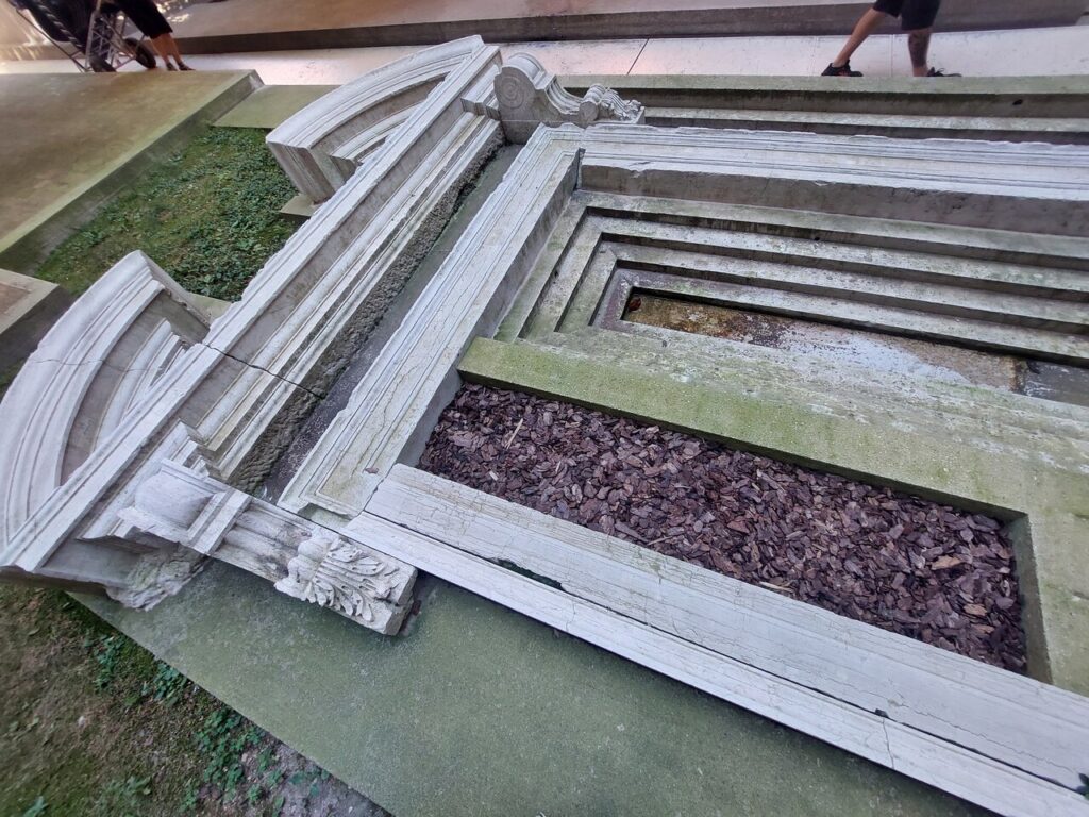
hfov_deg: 106.2
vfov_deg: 89.9
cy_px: 408
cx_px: 544
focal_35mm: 13
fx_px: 409
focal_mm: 1.74
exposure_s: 1/100
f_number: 2.2
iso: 80
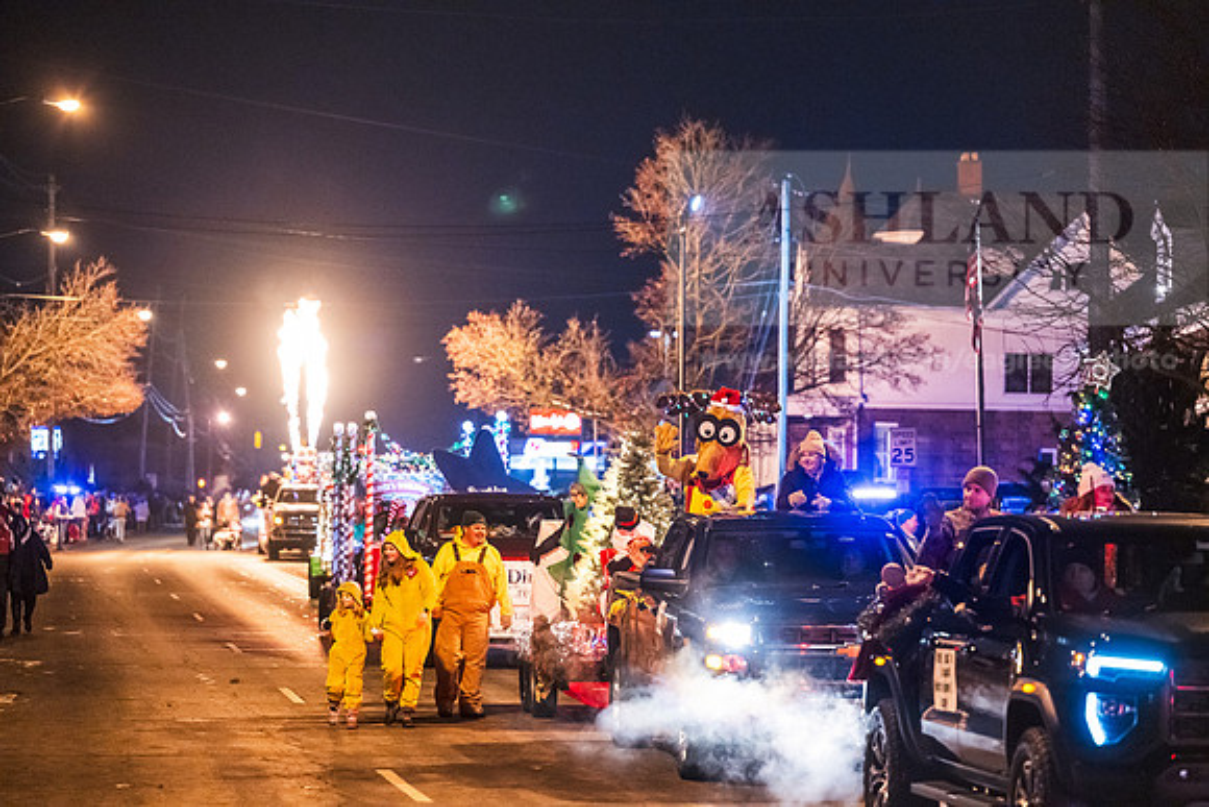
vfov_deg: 11.0
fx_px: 4199
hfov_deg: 16.4
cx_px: 604
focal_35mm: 125
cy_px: 404
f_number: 3.2
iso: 6400
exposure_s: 1/160
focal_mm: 125
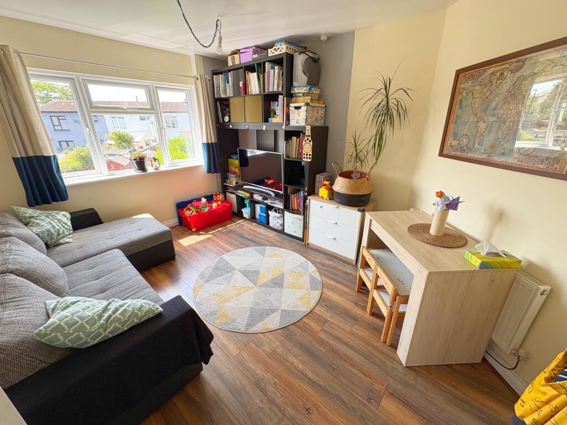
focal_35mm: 14
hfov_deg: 102.1
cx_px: 284
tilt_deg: -21.7
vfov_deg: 85.7
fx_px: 229
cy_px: 212
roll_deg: +0.3
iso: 80
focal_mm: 2.22
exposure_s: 1/99
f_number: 2.2
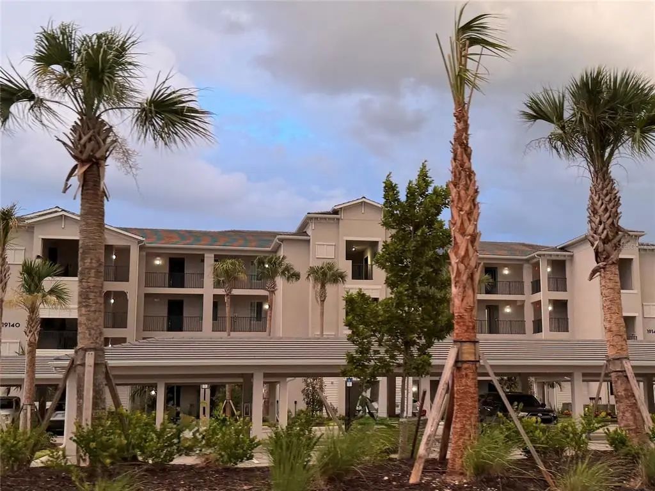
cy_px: 246
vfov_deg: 56.8
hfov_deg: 71.6
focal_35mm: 24
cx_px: 328
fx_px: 454
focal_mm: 6.76
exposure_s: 1/121
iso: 125
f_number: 1.78
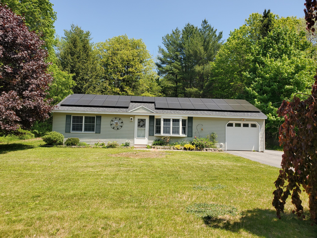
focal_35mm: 26
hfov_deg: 67.3
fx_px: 238
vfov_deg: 53.1
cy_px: 119
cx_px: 158
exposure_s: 1/1030
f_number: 2.4
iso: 50
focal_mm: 4.3
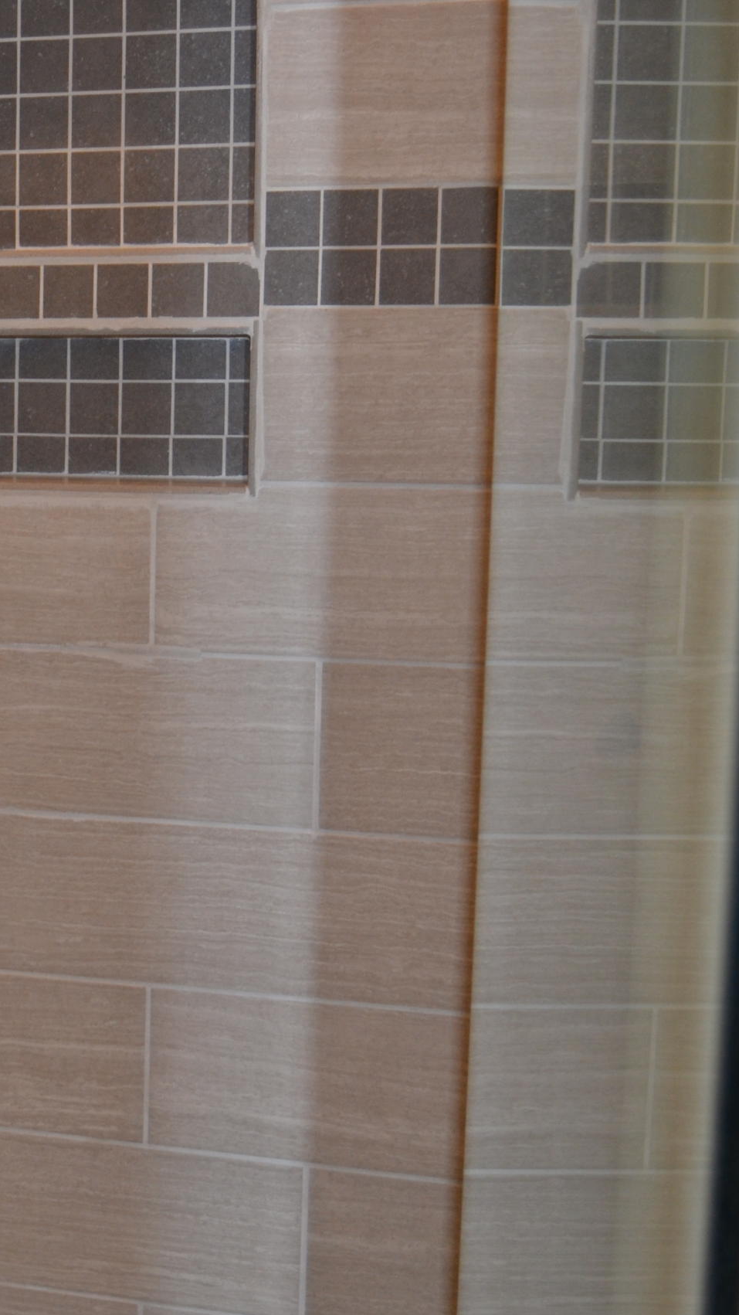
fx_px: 2509
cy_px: 766
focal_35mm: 72
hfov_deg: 16.1
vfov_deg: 29.3
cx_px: -164
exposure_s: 1/60
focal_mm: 26
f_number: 4.2
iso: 400
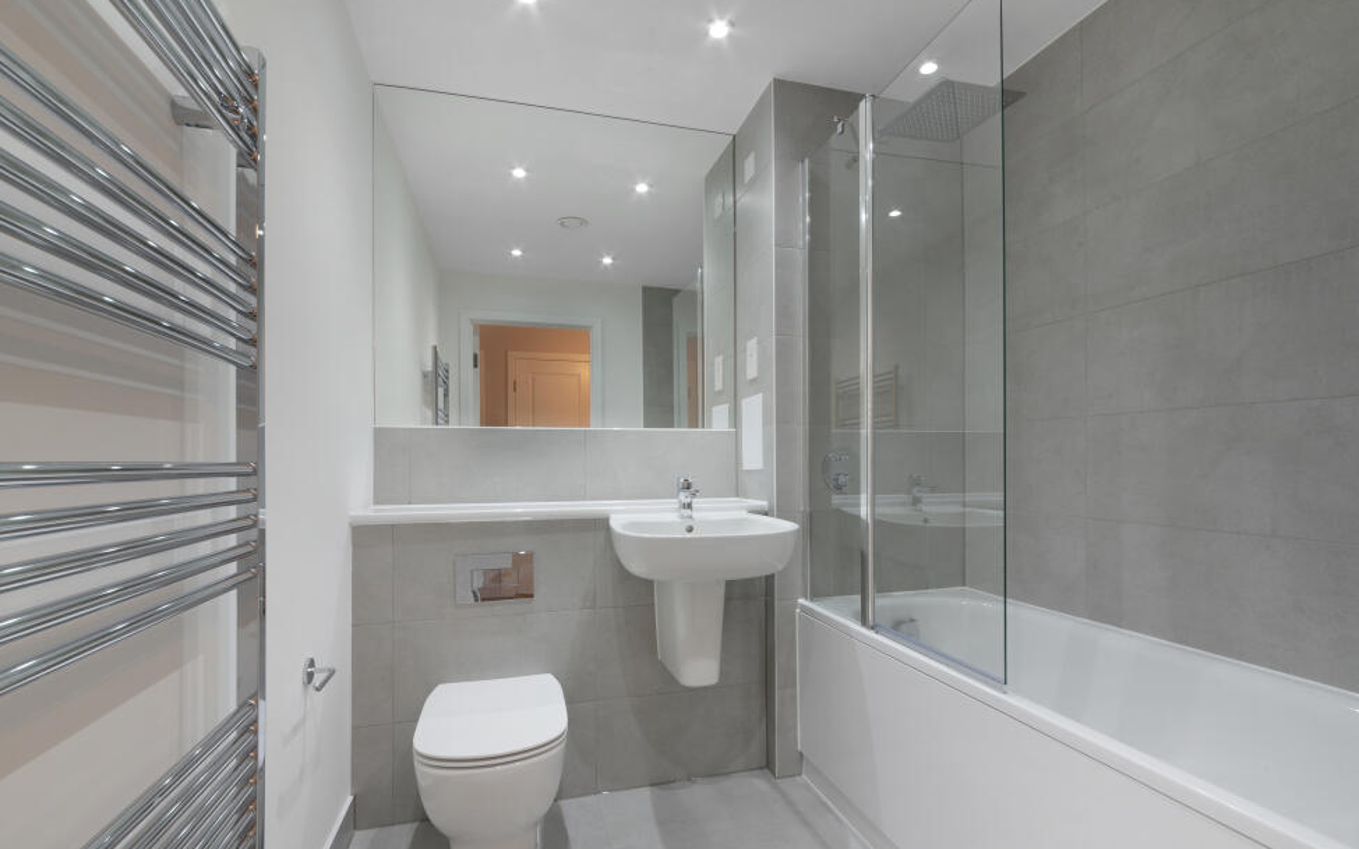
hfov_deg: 101.4
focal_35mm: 15
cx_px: 670
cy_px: 413
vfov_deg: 74.8
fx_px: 556
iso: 250
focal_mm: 14
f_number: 16
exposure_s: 1/4
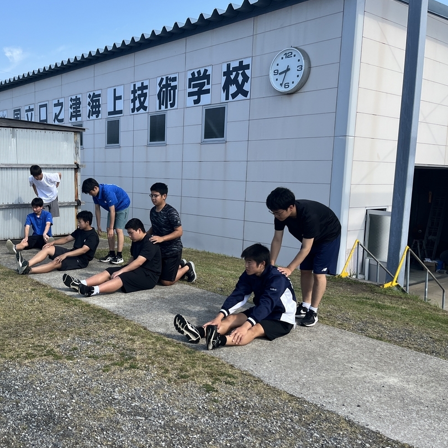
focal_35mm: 34
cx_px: 141
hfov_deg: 47.5
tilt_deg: -8.1
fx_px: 498
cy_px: 238
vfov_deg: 48.4
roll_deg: -4.2
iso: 50
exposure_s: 1/1776
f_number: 1.6
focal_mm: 5.1
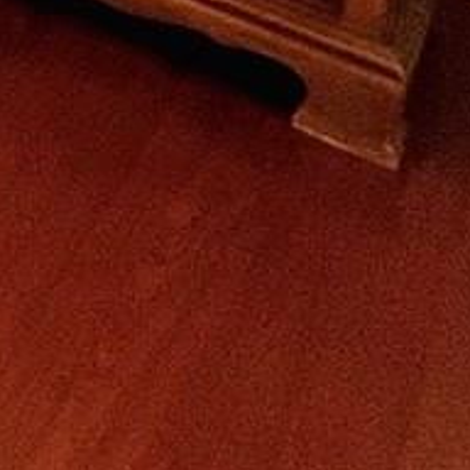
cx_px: -847
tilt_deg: -5.6
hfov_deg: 11.9
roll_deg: -2.4
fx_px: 1475
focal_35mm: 96
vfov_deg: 12.0
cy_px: -827
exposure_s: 1/99
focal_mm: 1.57
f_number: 1.8
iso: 125
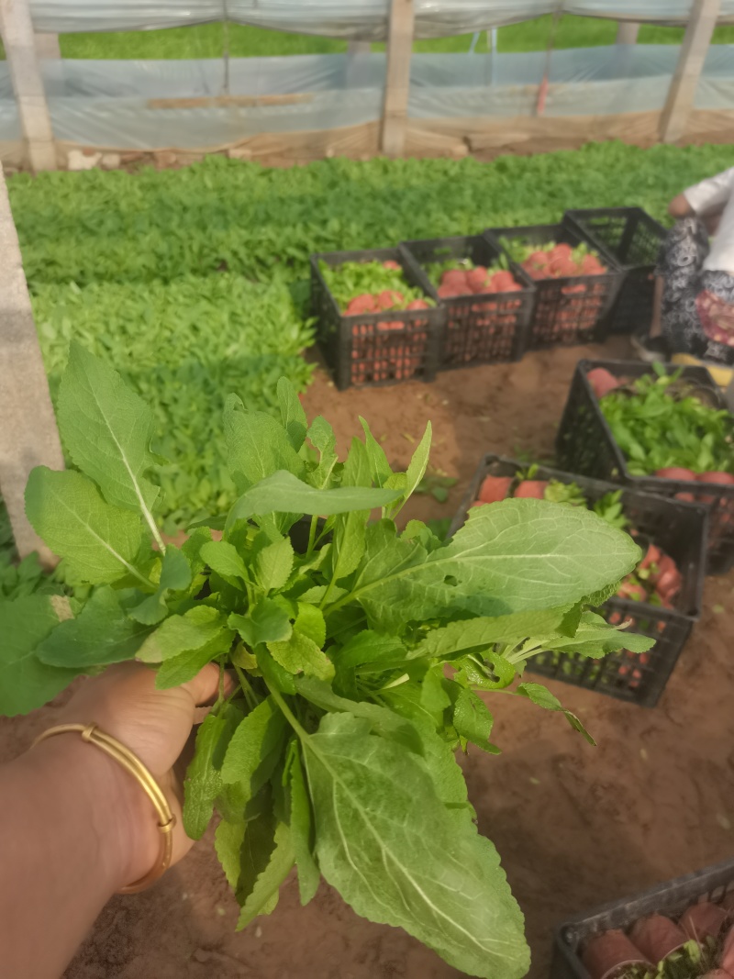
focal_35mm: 26
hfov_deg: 53.1
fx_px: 735
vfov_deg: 67.3
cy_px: 490
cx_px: 367
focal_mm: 5.58
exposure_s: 1/629
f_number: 1.8
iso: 50
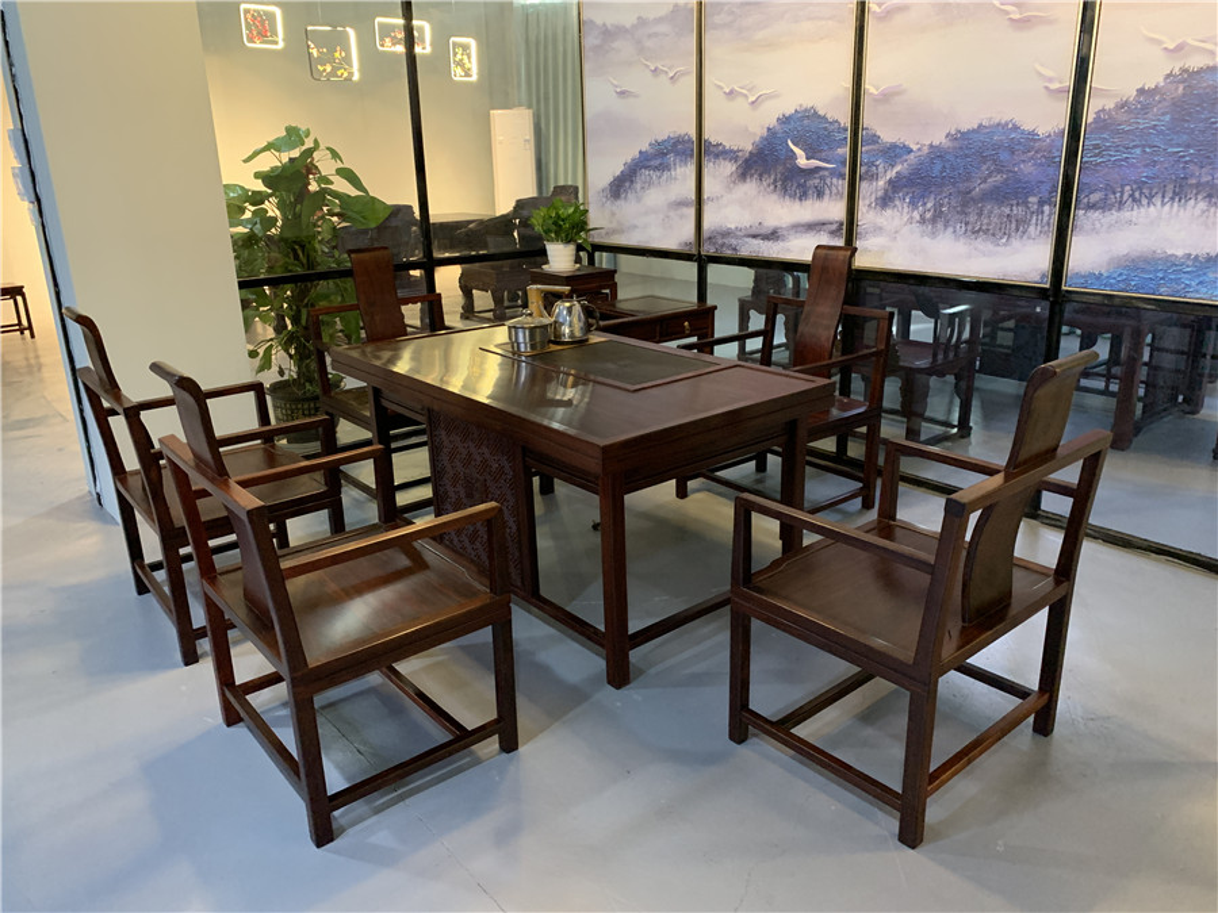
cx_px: 609
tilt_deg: -17.8
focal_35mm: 26
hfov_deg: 67.3
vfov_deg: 53.1
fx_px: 915
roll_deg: +1.8
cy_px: 456
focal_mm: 4.25
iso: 400
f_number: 1.8
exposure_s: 1/40
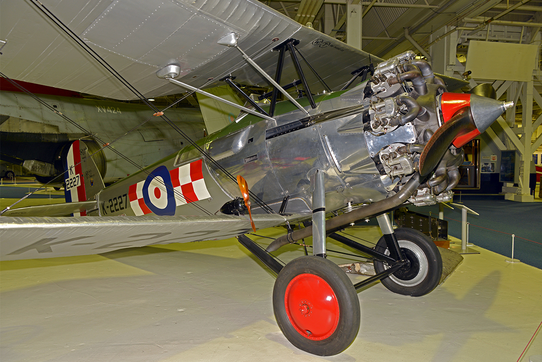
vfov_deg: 46.4
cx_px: 271
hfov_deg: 65.5
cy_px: 181
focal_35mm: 28
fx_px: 422
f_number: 5.6
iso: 320
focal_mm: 28
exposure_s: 1/13
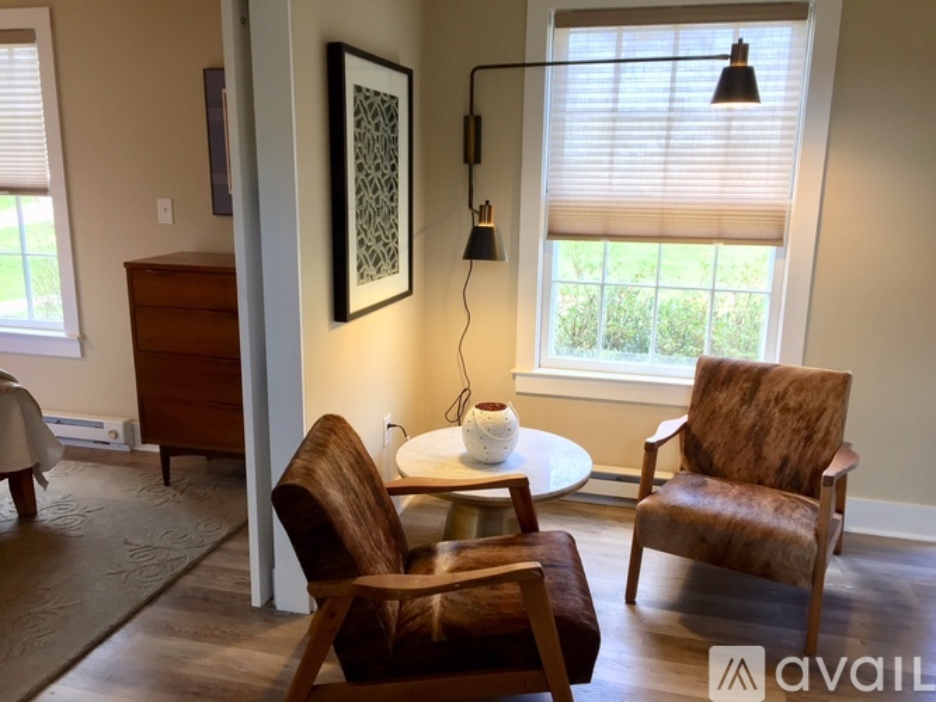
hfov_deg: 61.7
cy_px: 351
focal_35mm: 29
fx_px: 784
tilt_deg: -13.2
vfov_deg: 48.2
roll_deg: -0.5
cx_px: 468
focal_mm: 4.15
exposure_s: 1/30
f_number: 2.2
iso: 50
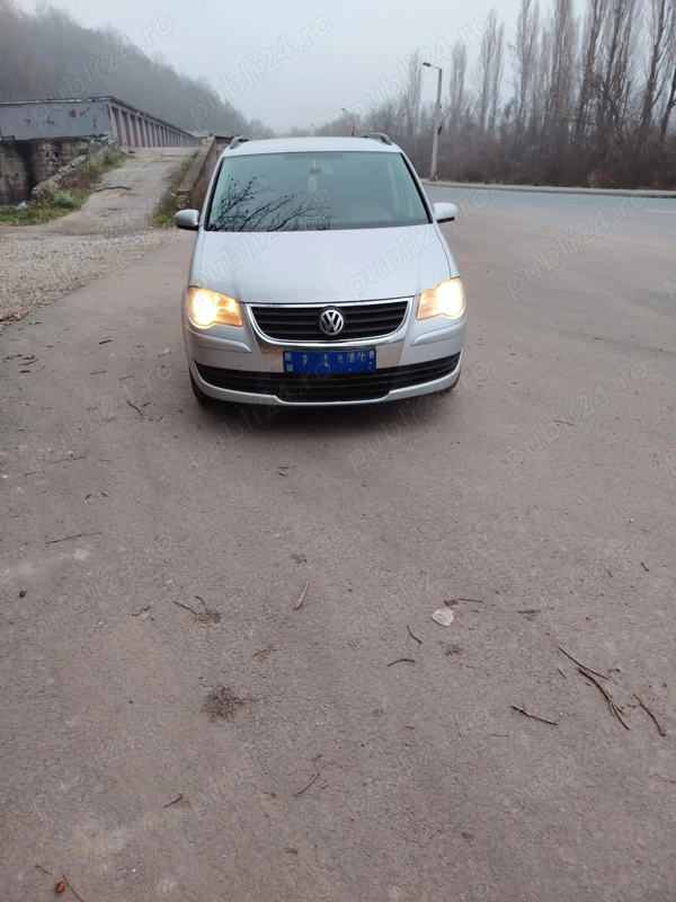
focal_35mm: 24
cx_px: 338
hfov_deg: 56.8
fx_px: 625
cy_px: 451
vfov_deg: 71.6
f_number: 1.75
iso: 522
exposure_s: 1/33.3
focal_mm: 5.25
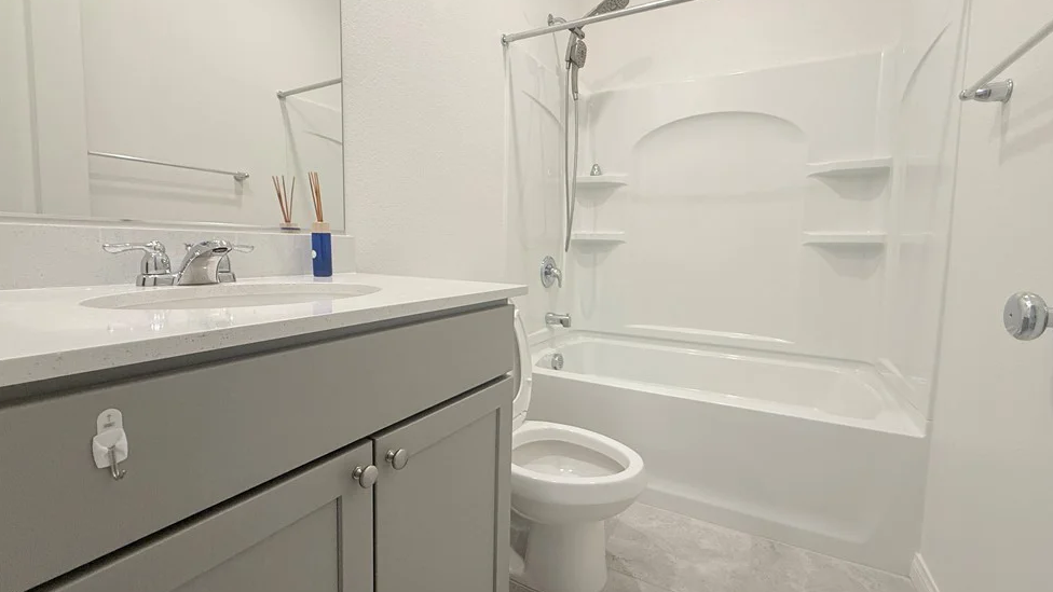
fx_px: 447
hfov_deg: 99.3
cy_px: 279
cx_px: 547
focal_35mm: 16
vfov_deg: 67.0
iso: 250
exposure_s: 1/120
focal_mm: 2.22
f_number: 2.2
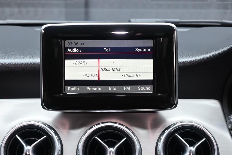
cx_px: 113
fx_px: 644
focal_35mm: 100
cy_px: 68
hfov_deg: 20.4
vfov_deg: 13.7
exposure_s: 1/30
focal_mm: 50
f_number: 6.3
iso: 800
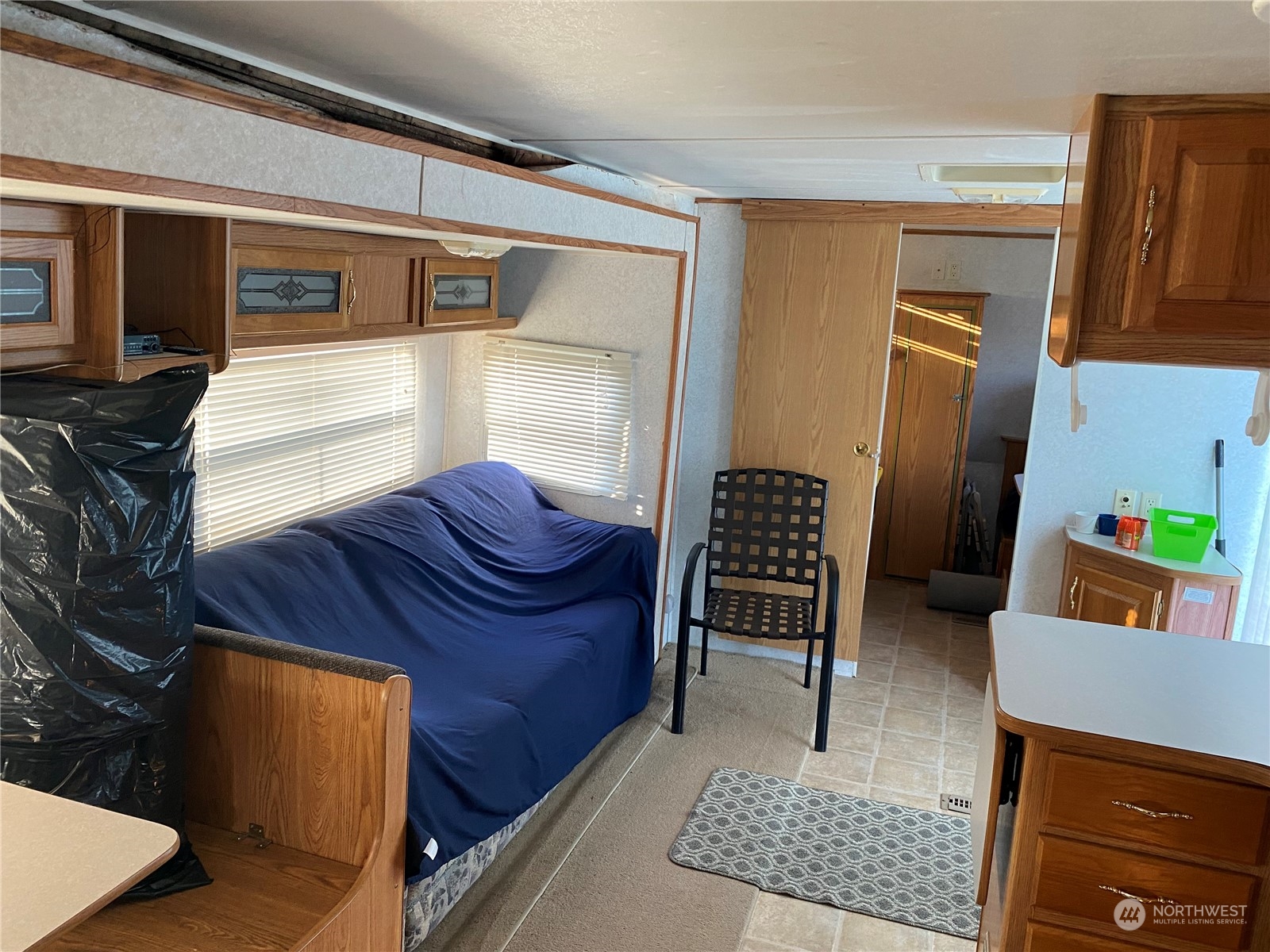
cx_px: 635
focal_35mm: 26
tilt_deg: -10.9
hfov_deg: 67.3
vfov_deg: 53.1
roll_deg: -3.3
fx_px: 954
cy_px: 476
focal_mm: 4.25
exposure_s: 1/60
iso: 160
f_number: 1.8
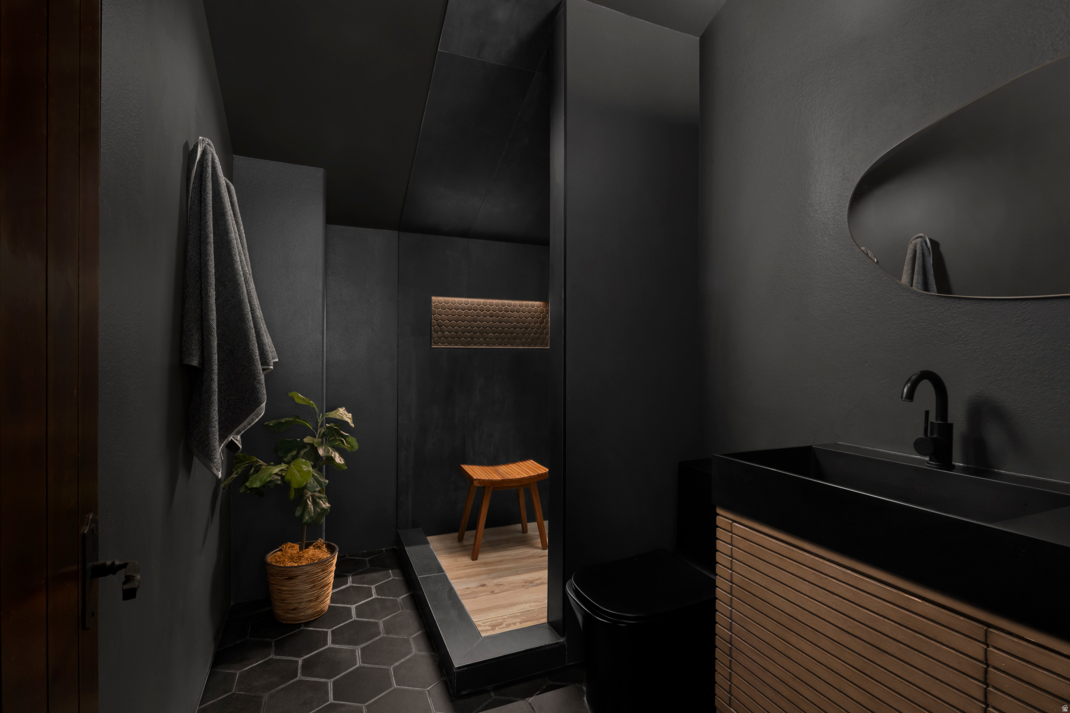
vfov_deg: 70.4
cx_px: 535
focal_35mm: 17
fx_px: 505
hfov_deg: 93.3
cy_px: 356
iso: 1000
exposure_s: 2.5
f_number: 18
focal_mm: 17
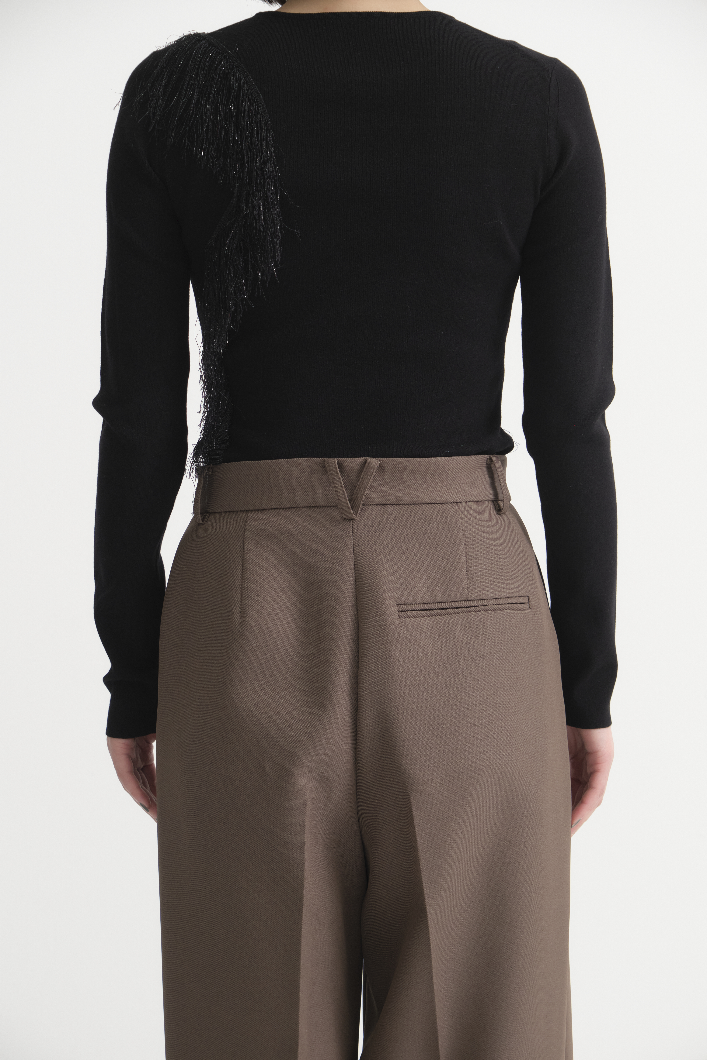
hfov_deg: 11.4
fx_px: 3535
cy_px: 530
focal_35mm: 120
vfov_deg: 17.1
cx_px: 354
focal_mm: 80
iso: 250
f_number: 5.6
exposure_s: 1/160
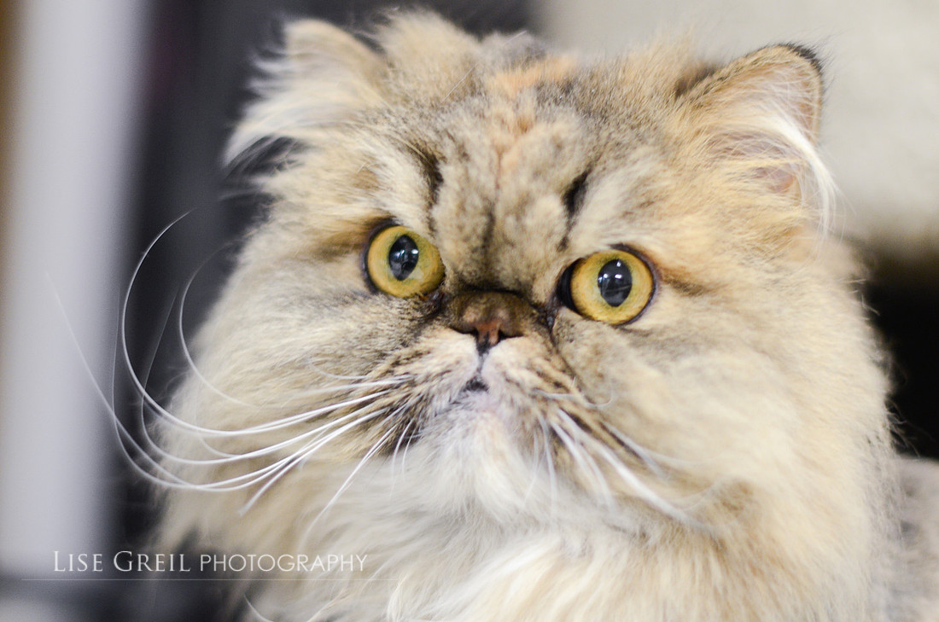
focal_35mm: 75
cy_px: 311
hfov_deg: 27.0
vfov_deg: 18.1
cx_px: 470
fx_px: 1953
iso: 800
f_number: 1.4
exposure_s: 1/100
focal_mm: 50
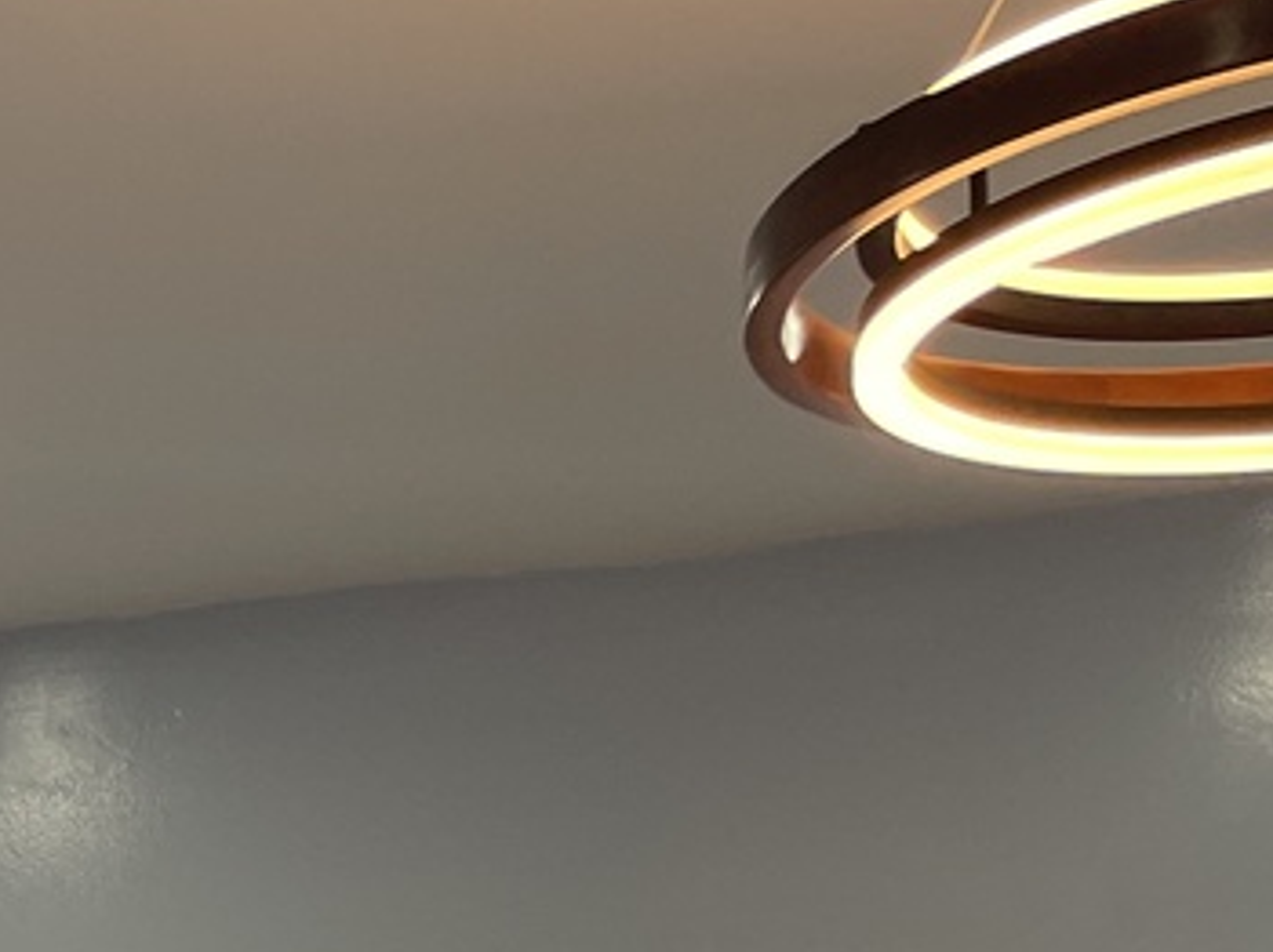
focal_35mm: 103
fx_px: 3785
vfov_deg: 12.6
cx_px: -1168
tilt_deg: -2.0
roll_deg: +1.1
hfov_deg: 15.7
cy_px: 1908
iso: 32
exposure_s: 1/125
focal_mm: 5.1
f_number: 1.6
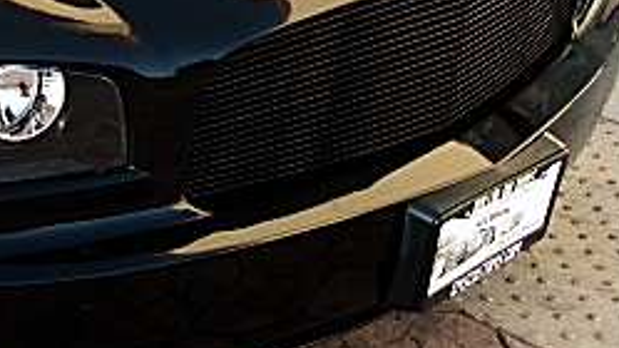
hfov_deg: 20.0
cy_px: 22
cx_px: -104
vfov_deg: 11.9
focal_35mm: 101
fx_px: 1658
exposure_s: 1/80
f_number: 2.8
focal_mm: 6.3
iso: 50
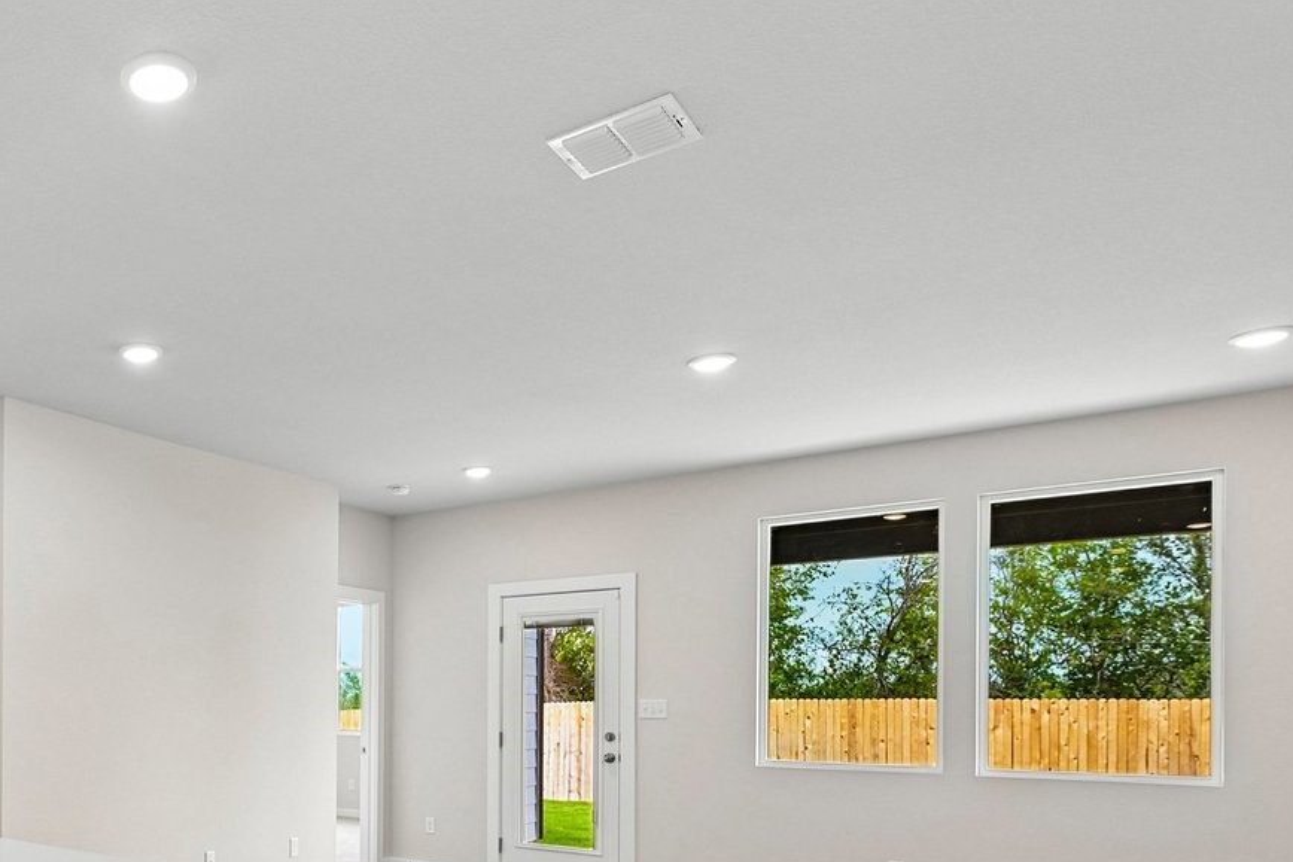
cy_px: 704
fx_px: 1006
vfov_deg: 43.9
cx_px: 158
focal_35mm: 28
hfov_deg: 57.4
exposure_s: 1/15
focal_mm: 15
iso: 110
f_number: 6.7
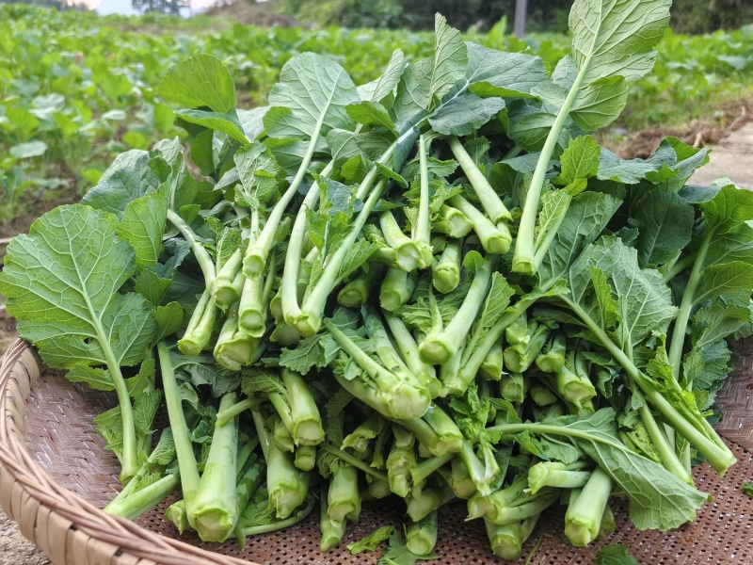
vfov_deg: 39.7
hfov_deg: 51.4
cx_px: 376
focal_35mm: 36
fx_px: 783
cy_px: 282
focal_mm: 5.75
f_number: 2
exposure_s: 1/178
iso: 50
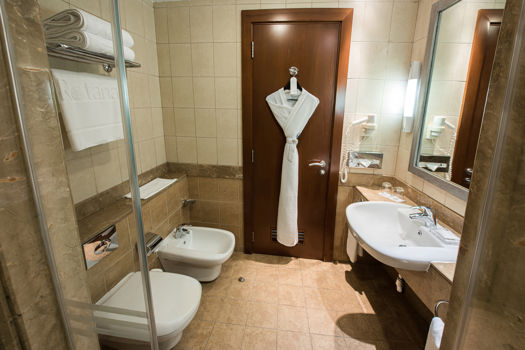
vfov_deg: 81.2
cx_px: 262
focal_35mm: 14
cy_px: 175
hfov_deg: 104.3
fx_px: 204
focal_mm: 14
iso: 100
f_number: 14
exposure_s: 2
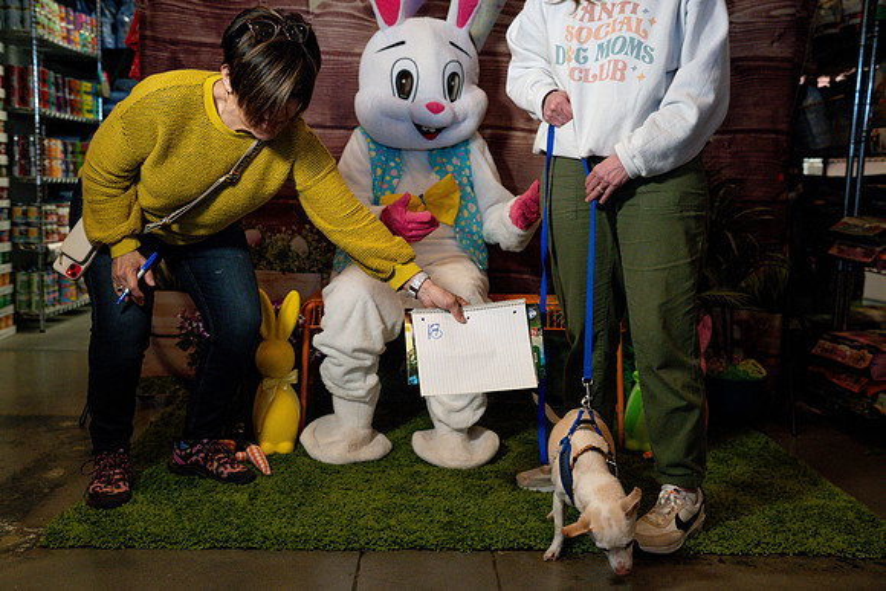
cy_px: 296
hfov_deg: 51.9
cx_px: 443
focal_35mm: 37
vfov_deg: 36.0
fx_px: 911
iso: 8000
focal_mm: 37
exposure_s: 1/500
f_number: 4.5
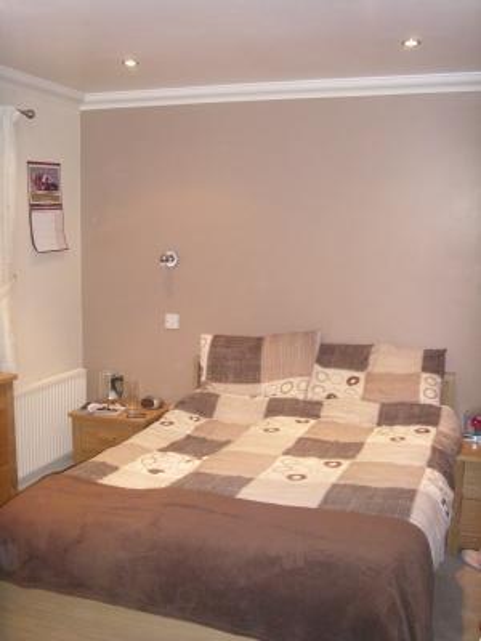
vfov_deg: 58.4
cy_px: 320
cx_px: 240
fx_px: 574
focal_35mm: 31
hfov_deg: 45.4
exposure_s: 1/30
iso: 400
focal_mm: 6.3
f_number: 3.5
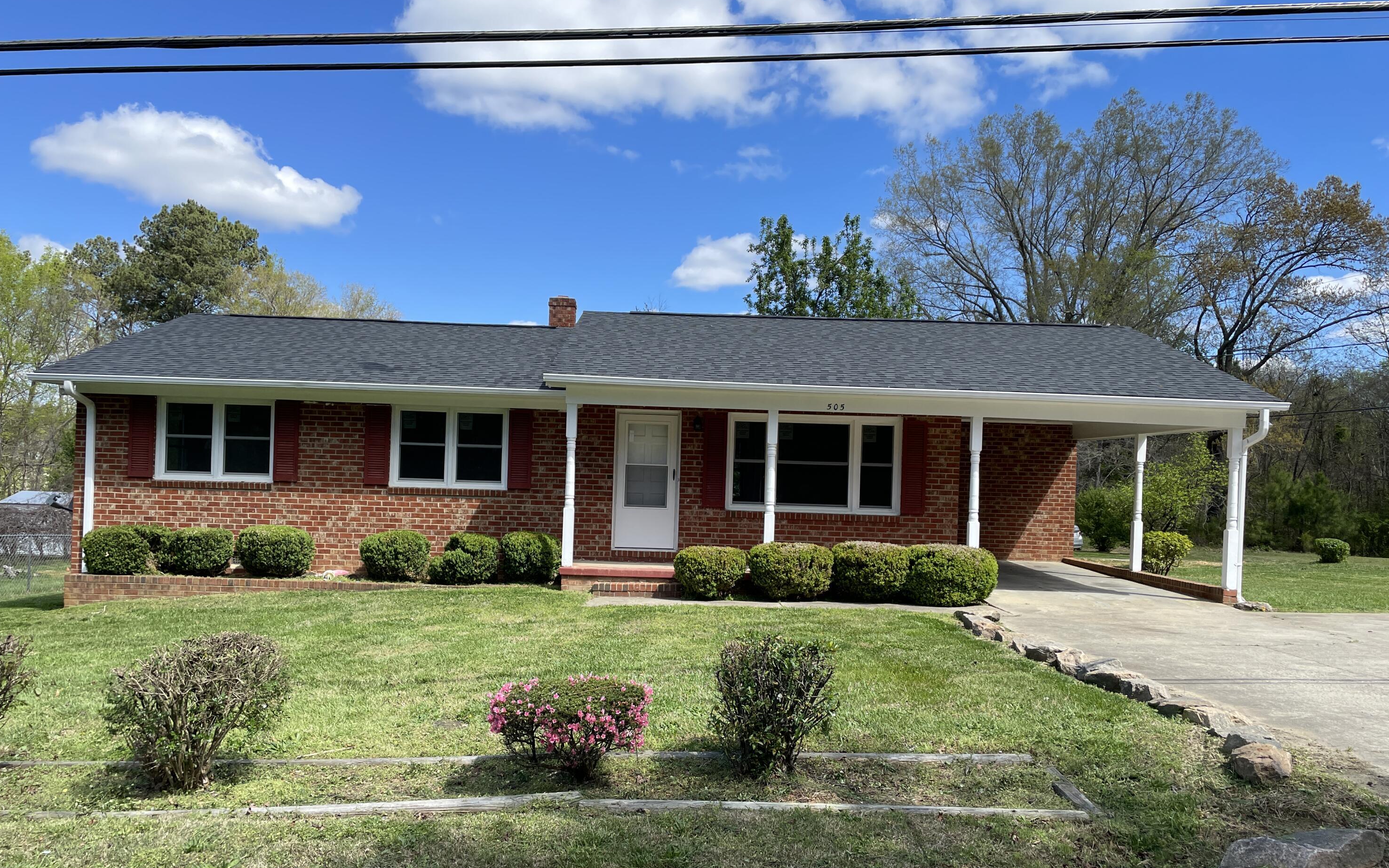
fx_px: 1060
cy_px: 493
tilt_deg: +0.6
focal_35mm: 28
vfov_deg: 44.4
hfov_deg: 66.5
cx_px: 687
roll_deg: -1.5
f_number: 1.6
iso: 32
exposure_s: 1/2257
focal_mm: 4.2
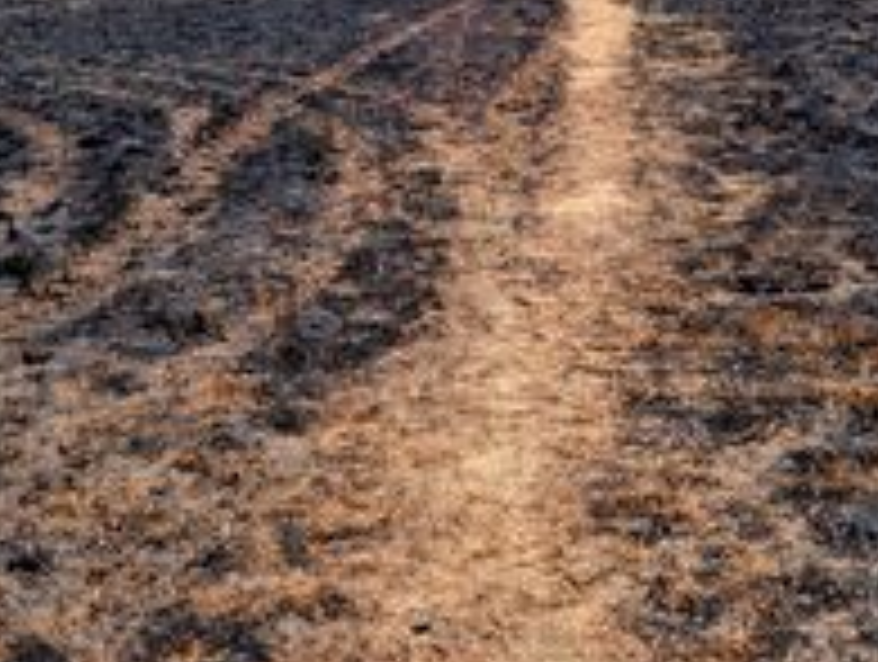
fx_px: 1398
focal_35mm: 55
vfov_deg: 25.5
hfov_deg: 34.8
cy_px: 20
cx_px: 484
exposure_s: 1/1805
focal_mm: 6.9
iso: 22
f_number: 1.68
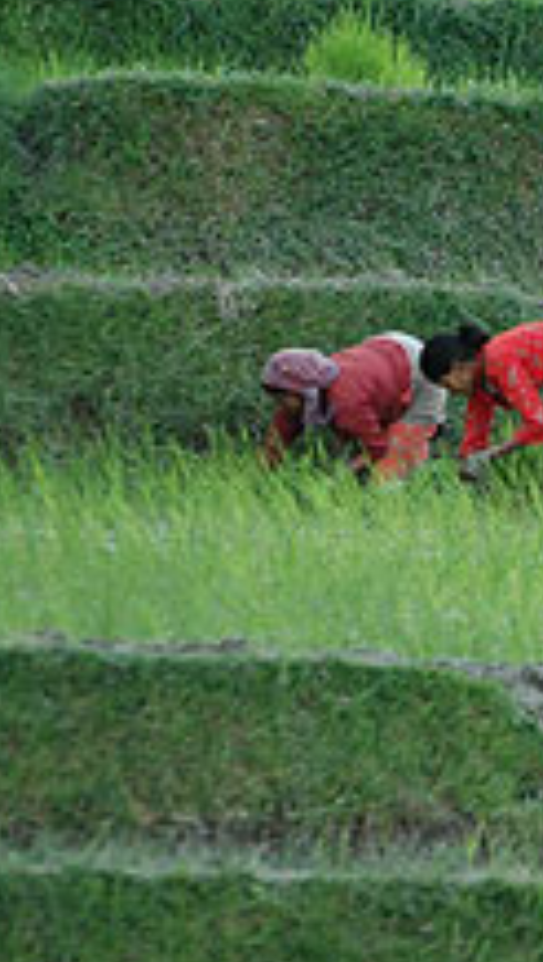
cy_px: 448
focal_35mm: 713
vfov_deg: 3.0
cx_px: 790
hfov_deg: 1.7
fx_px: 18208
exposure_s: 1/250
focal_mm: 220
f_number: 5.3
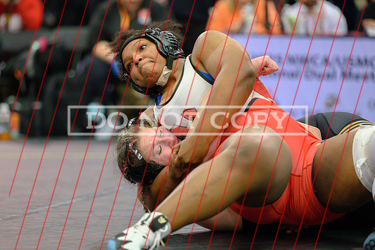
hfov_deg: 10.9
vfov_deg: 7.3
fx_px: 1961
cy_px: 123
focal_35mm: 188
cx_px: 174
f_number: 2.8
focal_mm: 160
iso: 3600
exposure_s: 1/800
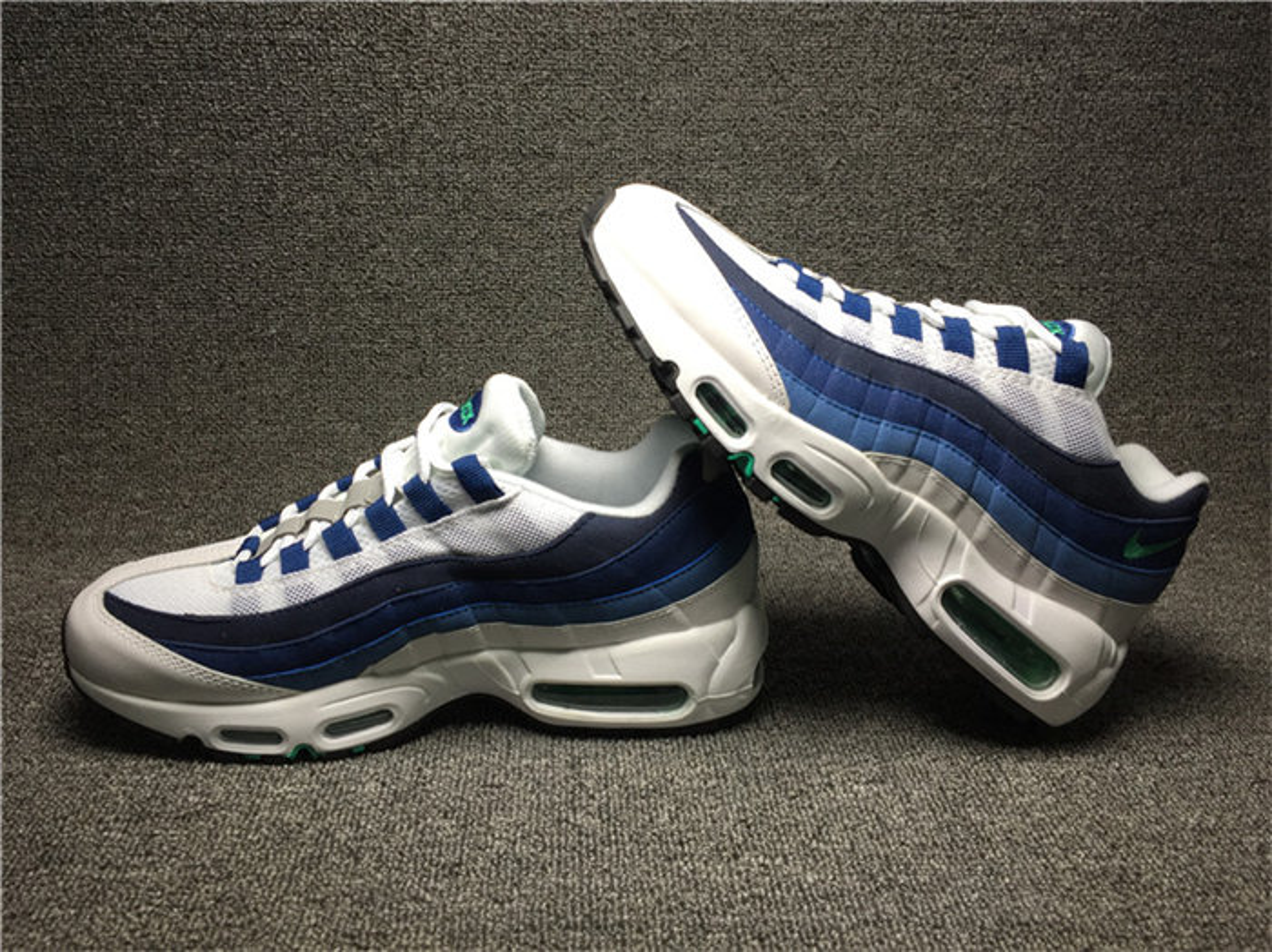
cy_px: 476
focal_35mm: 29
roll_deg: -1.3
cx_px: 636
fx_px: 1065
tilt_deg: -21.6
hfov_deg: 61.7
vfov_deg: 48.2
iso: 40
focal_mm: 4.15
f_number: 2.2
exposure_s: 1/100
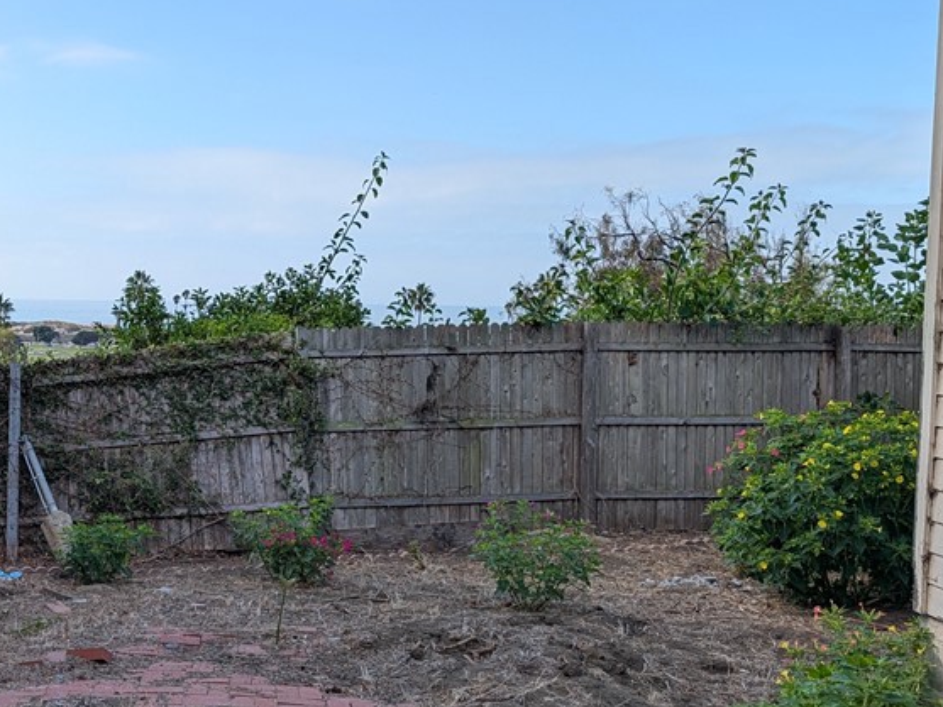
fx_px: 1199
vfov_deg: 32.9
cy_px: 337
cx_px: 141
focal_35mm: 44
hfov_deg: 40.5
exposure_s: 1/711
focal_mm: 6.9
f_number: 1.68
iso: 21
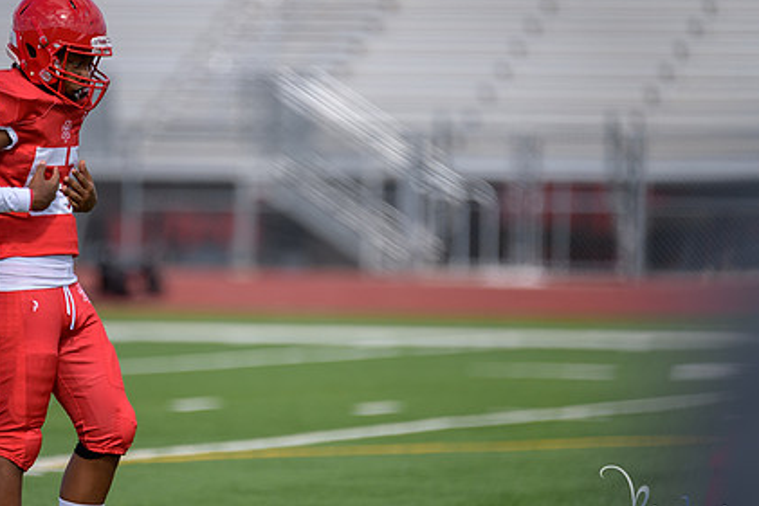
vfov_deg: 3.3
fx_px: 8710
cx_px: 270
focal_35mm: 413
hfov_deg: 5.0
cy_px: 249
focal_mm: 300
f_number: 2.8
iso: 200
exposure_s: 1/3200
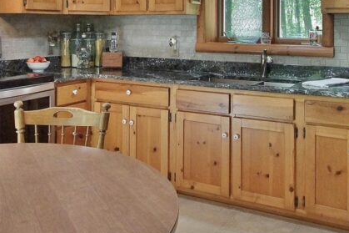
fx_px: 417
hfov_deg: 45.4
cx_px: 180
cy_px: 23
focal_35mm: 43
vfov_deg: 29.8
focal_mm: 10
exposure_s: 1/60
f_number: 4
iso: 1000
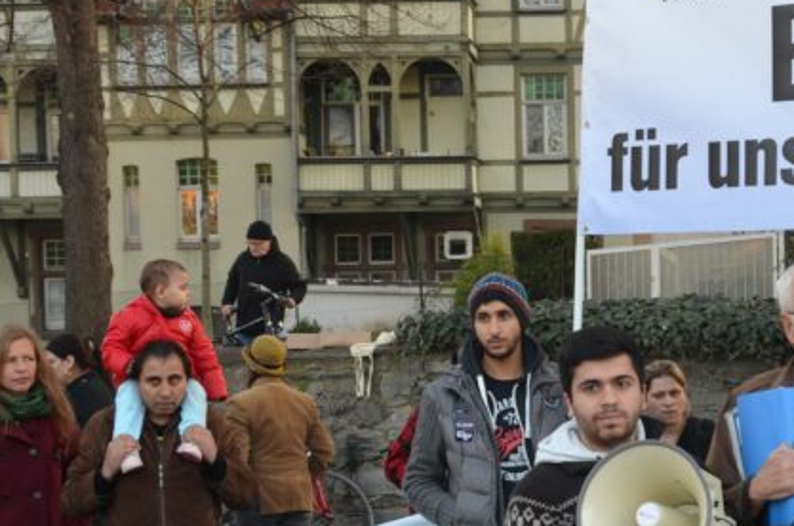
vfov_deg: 16.1
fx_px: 1848
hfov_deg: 23.9
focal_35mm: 84
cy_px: 348
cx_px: 621
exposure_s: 1/125
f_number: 5.6
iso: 400
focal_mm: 24
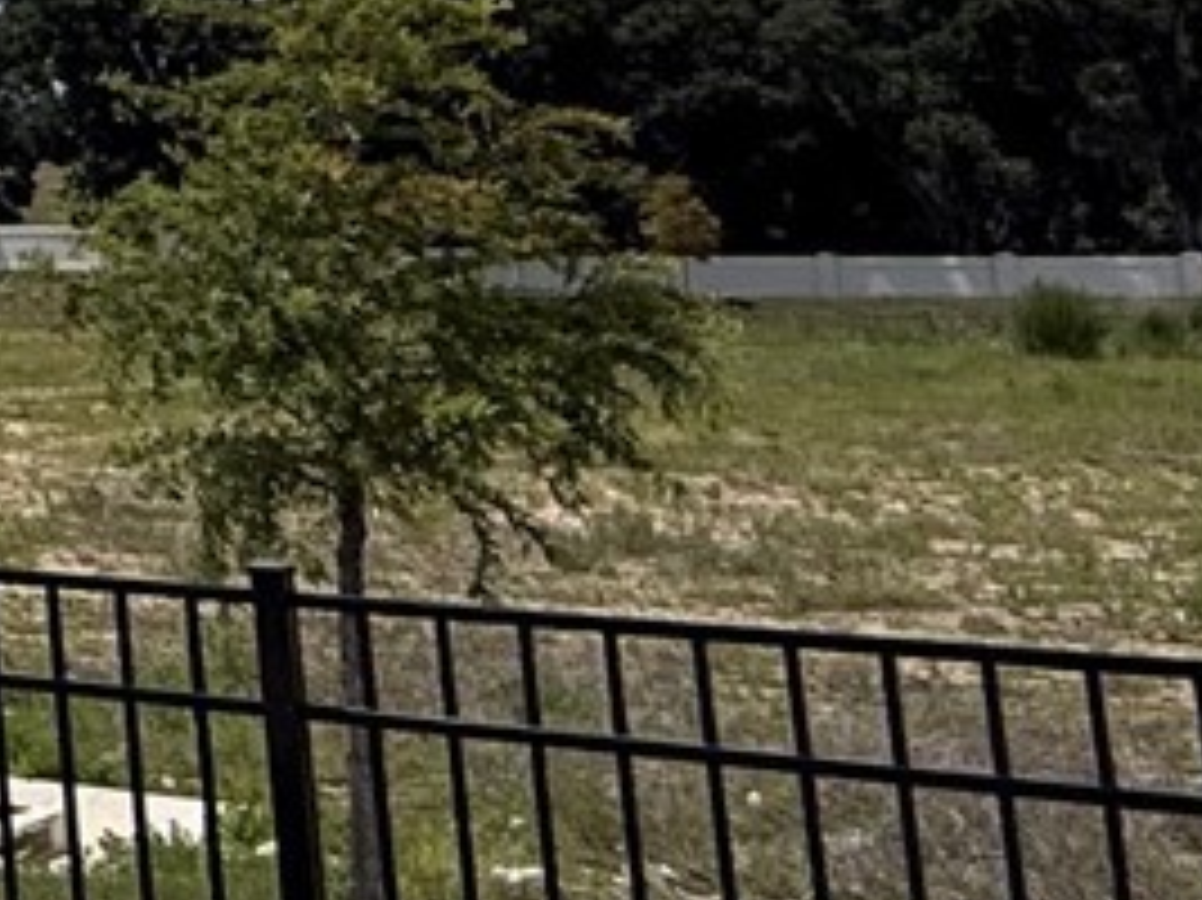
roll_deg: +0.0
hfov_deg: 16.1
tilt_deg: +9.5
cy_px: -230
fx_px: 2915
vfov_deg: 16.7
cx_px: -1400
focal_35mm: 84
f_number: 2.2
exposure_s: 1/6173
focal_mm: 2.22
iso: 64
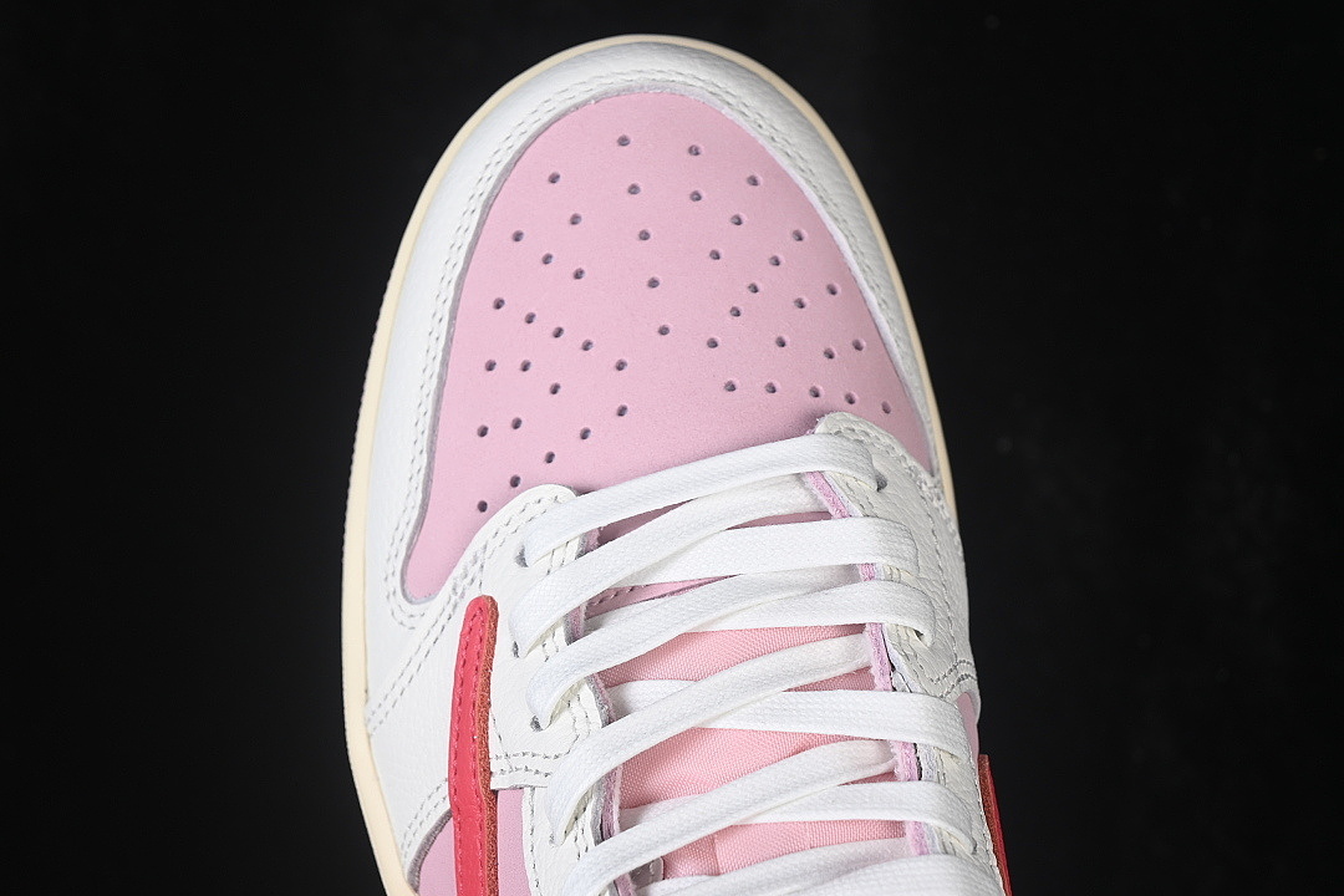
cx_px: 672
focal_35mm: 75
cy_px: 448
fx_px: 2800
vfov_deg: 18.2
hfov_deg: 27.0
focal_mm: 50
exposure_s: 1/80
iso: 160
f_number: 7.1
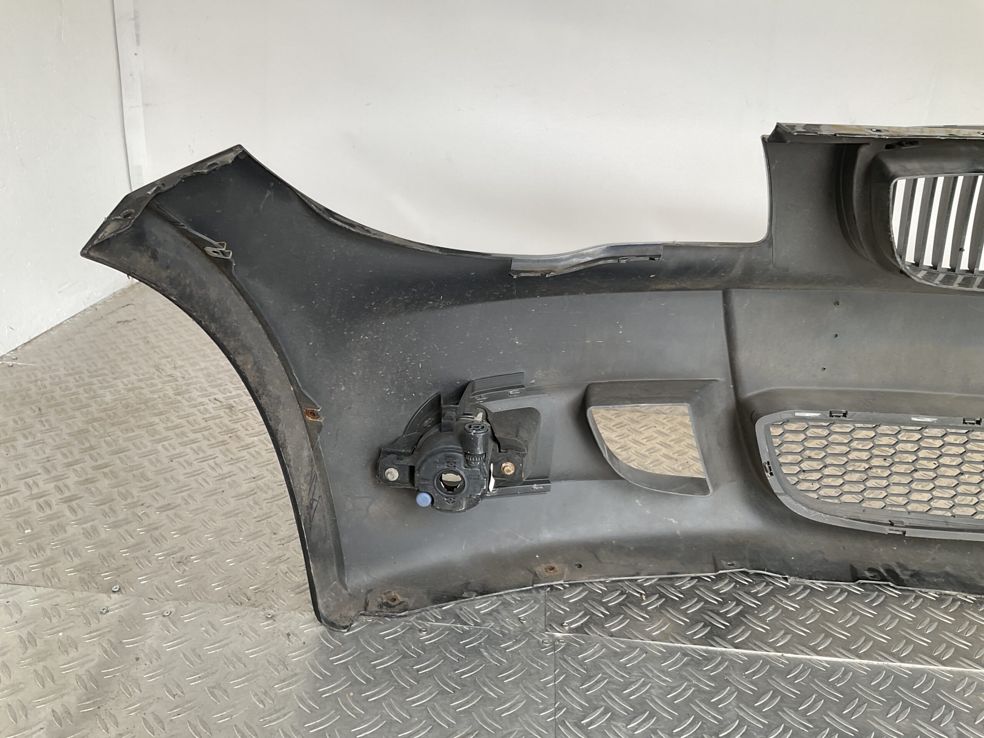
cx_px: 492
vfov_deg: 48.2
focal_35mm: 29
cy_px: 369
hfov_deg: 61.7
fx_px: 824
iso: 16
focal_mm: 3
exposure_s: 1/100
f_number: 1.8
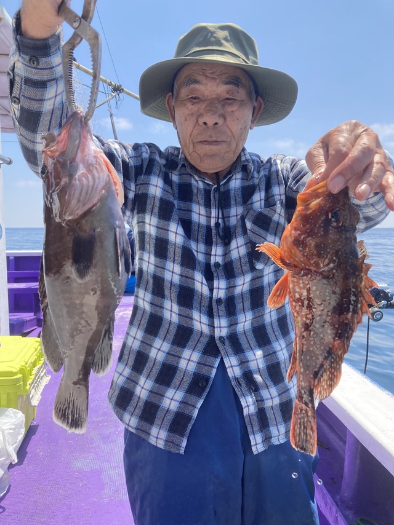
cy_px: 262
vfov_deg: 63.5
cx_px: 197
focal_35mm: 28
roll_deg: -0.1
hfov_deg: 49.7
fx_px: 425
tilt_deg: -5.2
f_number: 1.8
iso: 20
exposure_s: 1/873
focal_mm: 3.99
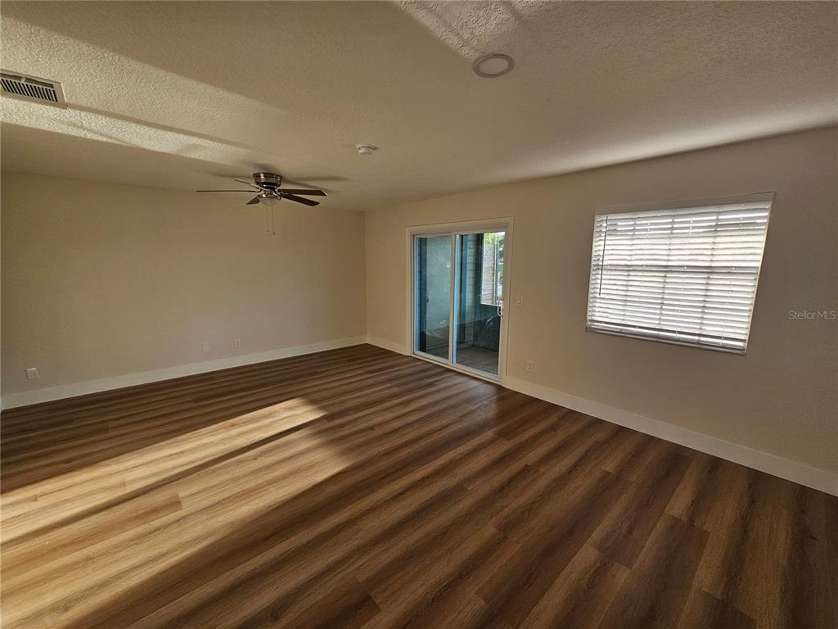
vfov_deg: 89.9
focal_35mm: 13
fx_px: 315
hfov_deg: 106.2
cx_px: 419
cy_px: 314
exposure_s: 1/120
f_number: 2.2
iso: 64
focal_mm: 2.2
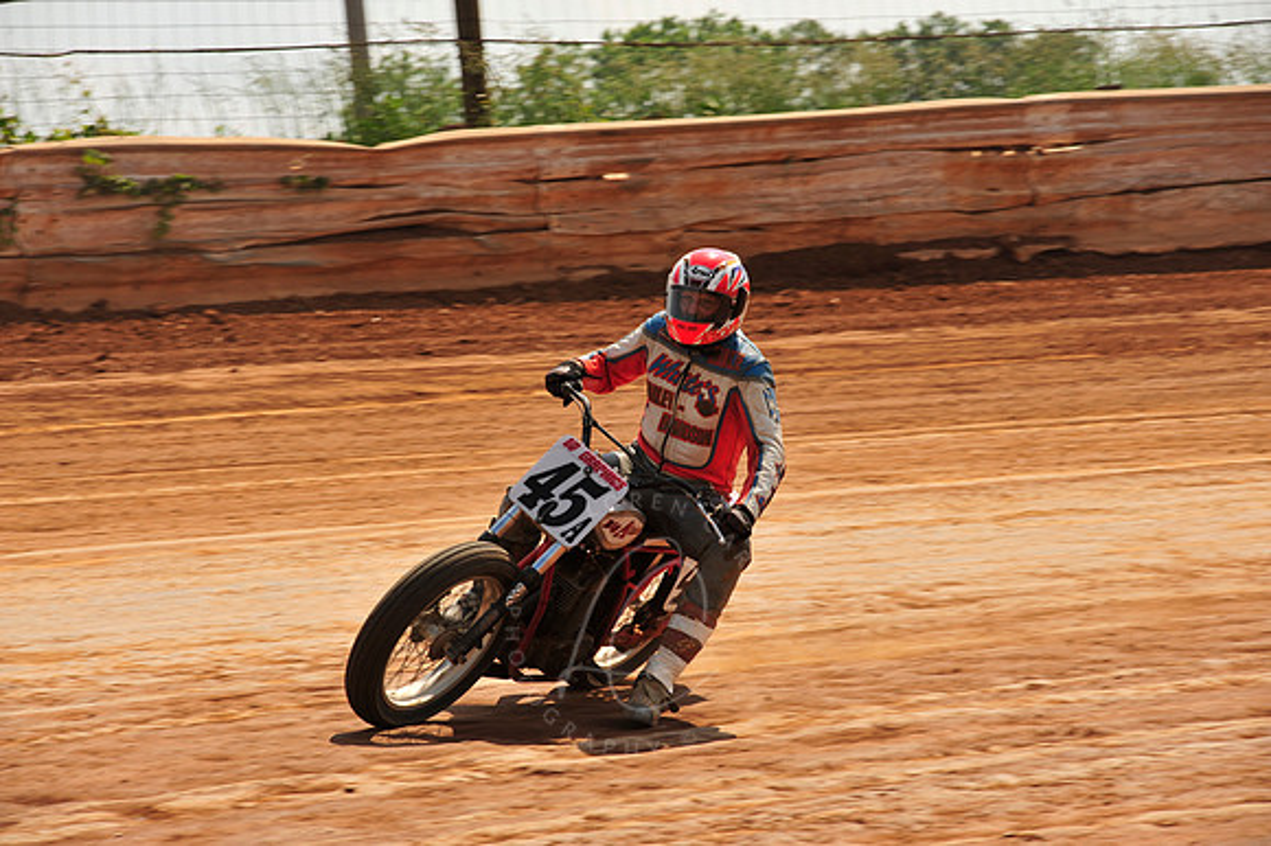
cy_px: 423
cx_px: 636
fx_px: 5469
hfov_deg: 13.3
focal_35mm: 155
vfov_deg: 8.8
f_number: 10
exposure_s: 1/400
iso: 200
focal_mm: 155
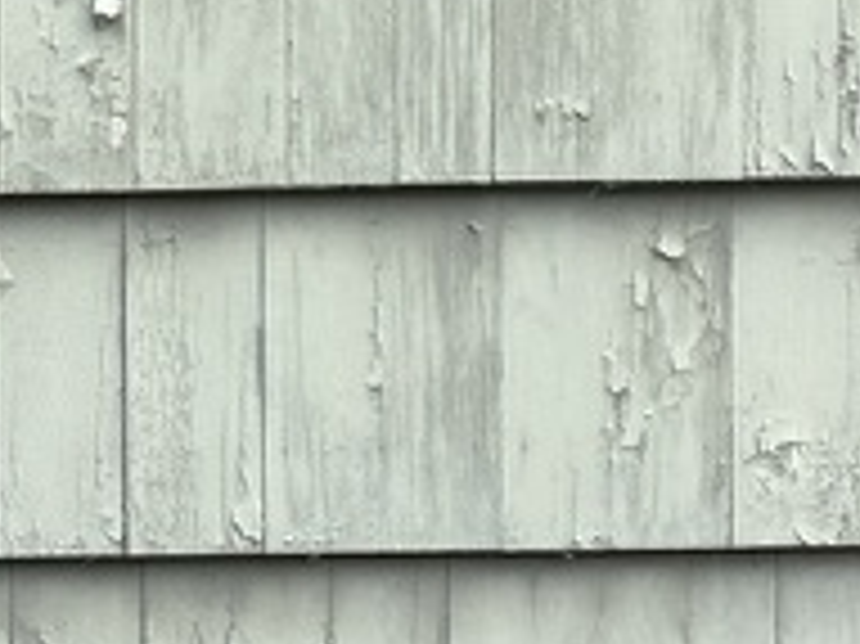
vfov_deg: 11.4
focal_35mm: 129
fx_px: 3203
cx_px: -928
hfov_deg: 13.0
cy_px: 581
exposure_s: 1/1524
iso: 80
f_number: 1.78
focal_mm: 6.76
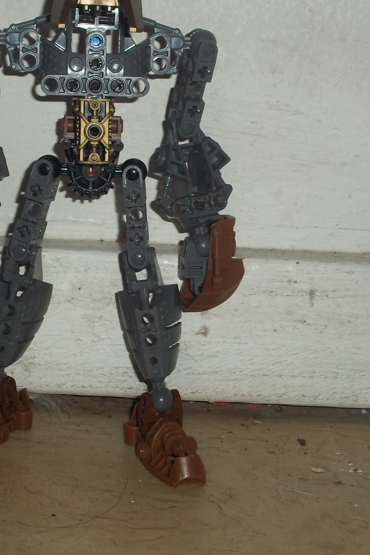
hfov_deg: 17.7
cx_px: 131
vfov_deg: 26.3
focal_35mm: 77
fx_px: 1187
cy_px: 239
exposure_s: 1/80
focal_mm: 8.2
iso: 80
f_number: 3.5
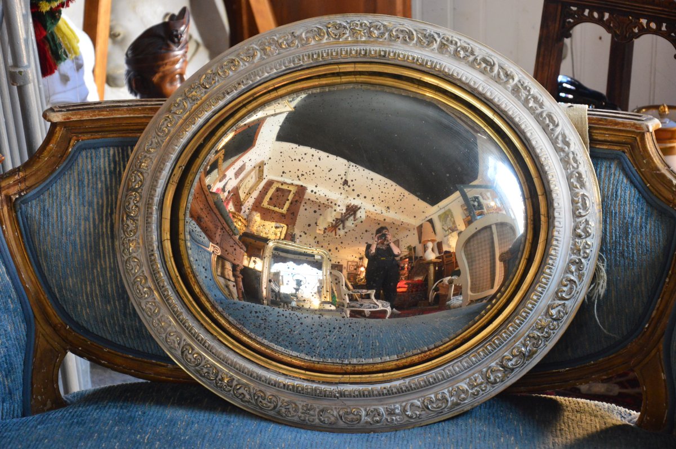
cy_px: 224
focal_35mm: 99
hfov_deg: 20.6
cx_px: 338
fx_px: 1857
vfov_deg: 13.8
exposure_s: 1/40
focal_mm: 66
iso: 1600
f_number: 5.3
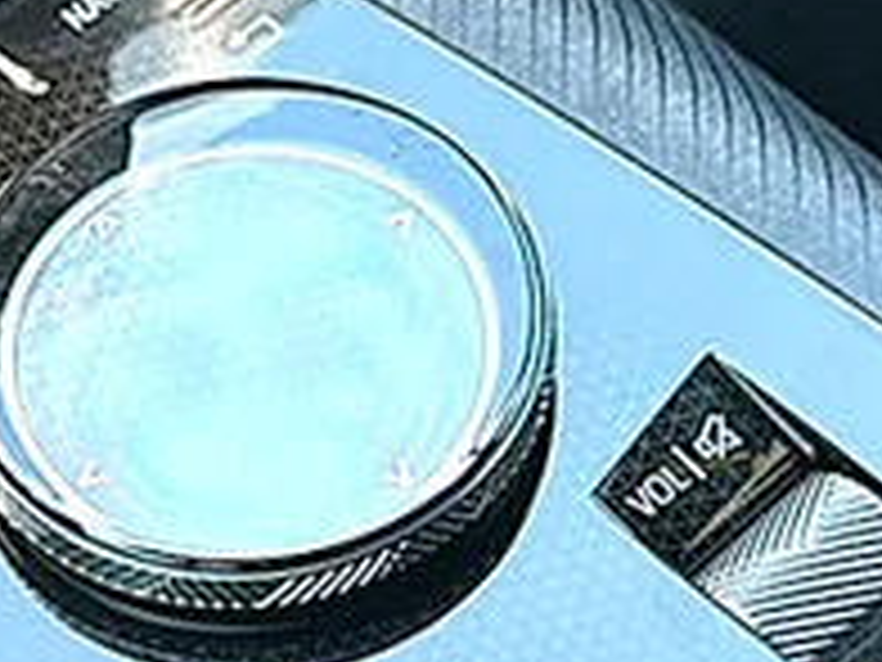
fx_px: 3363
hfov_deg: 14.9
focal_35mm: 132
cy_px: 723
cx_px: 202
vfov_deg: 11.1
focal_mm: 6.86
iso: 50
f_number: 1.78
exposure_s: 1/78
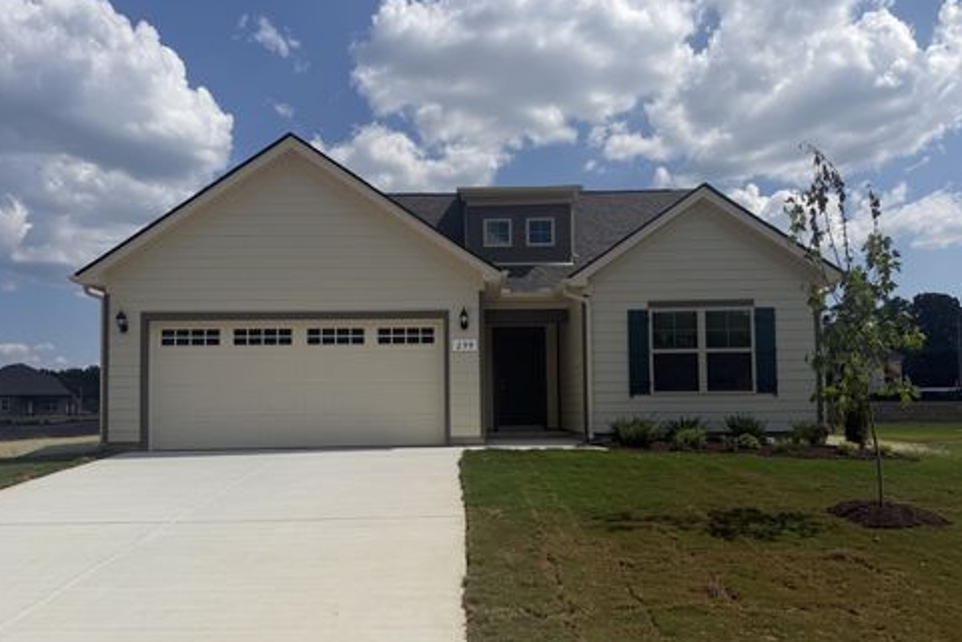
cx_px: 471
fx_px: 695
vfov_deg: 49.4
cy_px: 370
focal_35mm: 26
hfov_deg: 69.4
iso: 80
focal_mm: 6.76
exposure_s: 1/9091
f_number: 1.78
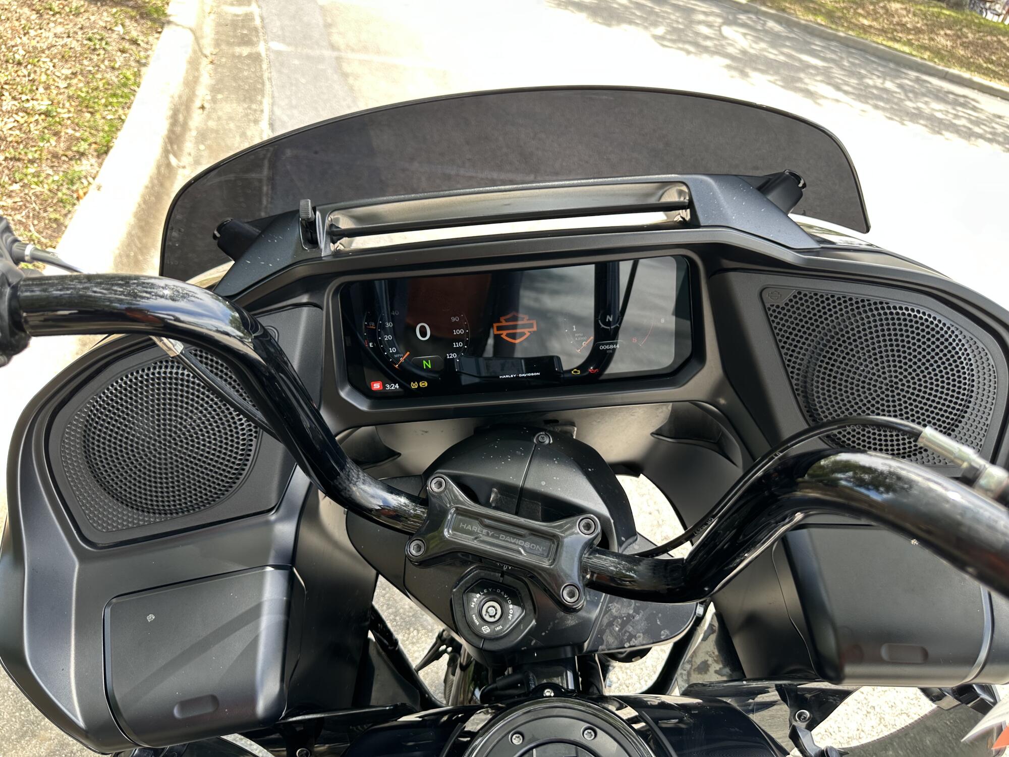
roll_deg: -13.3
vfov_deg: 56.8
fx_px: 700
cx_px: 504
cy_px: 378
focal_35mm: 24
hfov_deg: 71.6
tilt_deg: -31.8
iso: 80
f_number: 1.78
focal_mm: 6.86
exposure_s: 1/254
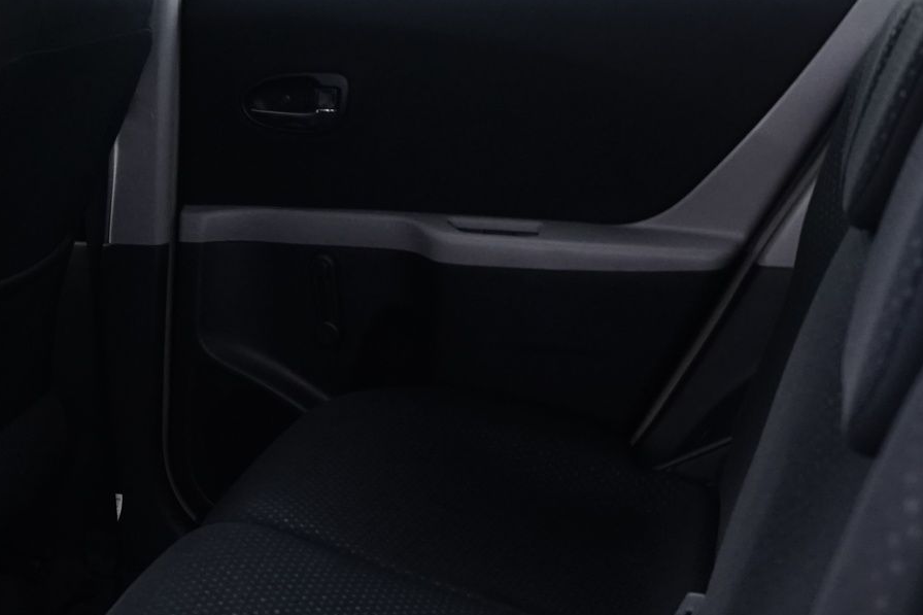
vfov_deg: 20.2
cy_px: 409
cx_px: 209
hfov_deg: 29.5
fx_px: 1717
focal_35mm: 67
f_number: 4
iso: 1600
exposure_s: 1/10
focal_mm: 24
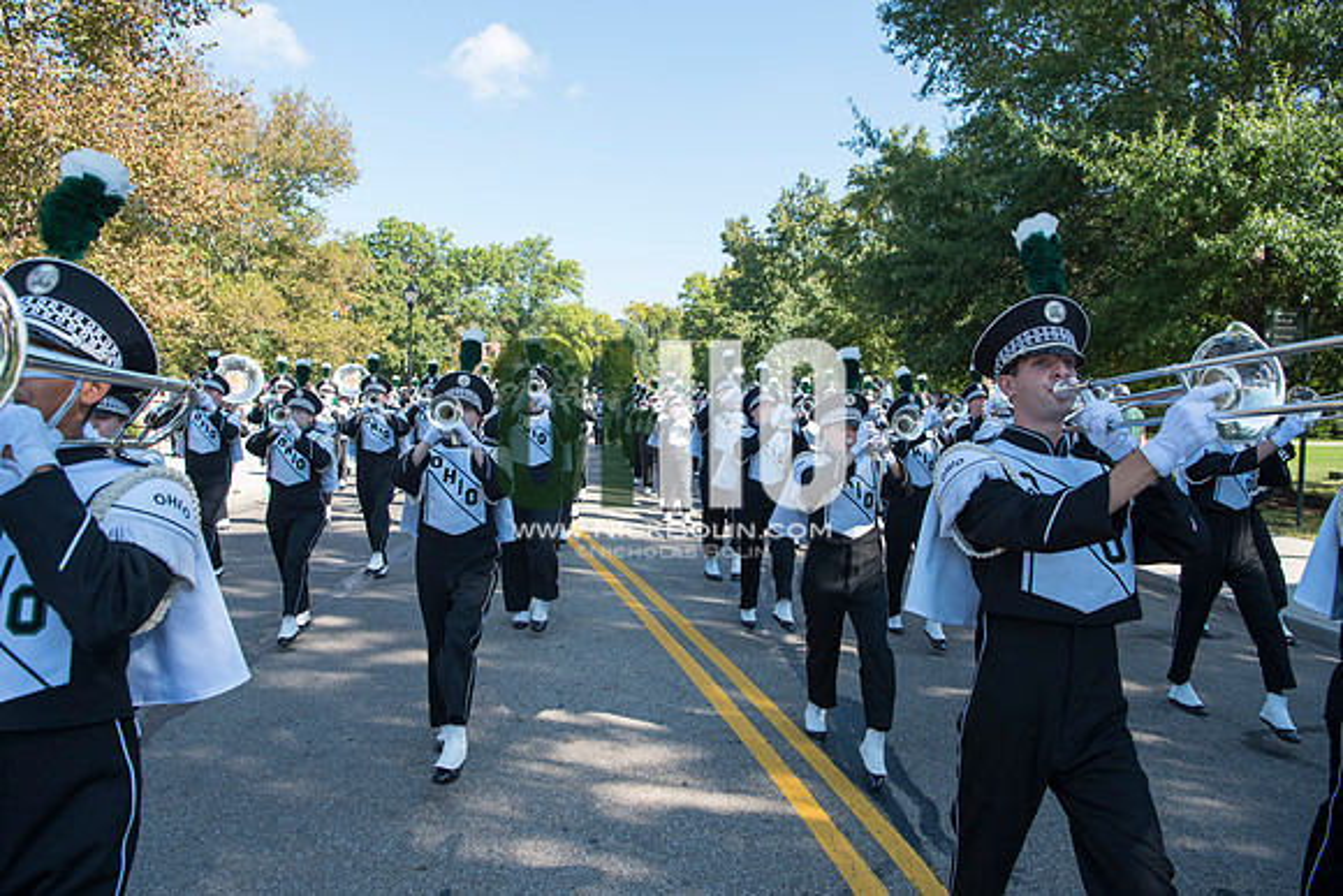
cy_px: 448
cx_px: 672
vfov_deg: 53.2
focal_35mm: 24
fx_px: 896
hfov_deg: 73.7
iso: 200
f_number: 5.6
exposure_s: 1/500
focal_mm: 24
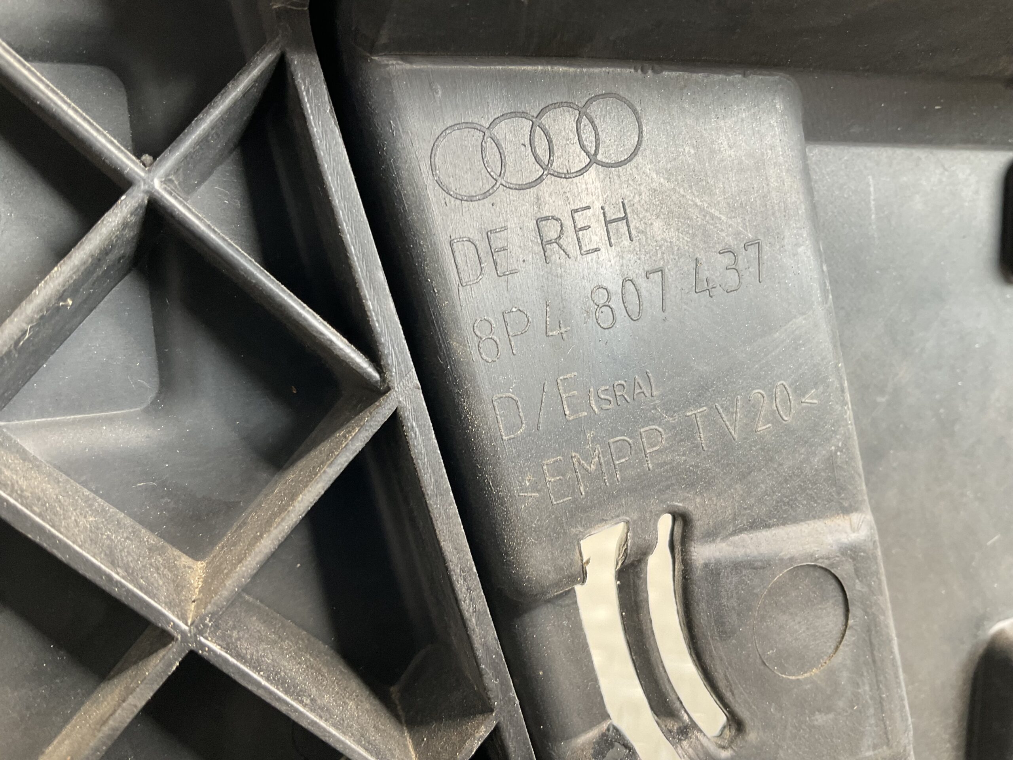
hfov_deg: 61.7
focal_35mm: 29
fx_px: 849
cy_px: 380
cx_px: 506
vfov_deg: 48.2
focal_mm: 3
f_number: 1.8
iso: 40
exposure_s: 1/60
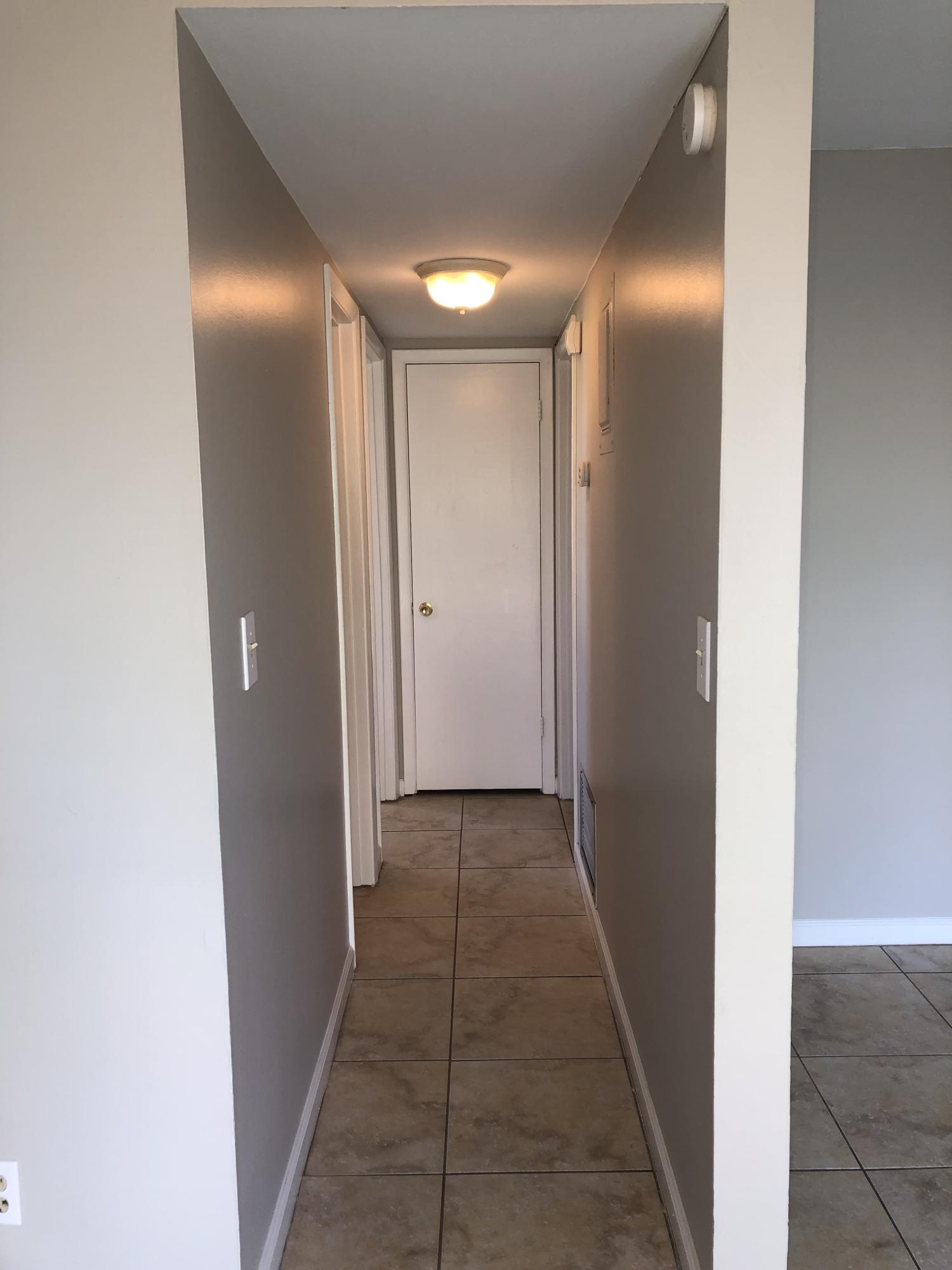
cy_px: 635
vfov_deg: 63.4
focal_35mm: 28
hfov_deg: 49.7
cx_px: 476
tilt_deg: -6.9
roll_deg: +0.7
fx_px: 1027
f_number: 1.8
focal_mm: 3.99
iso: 20
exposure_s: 1/22
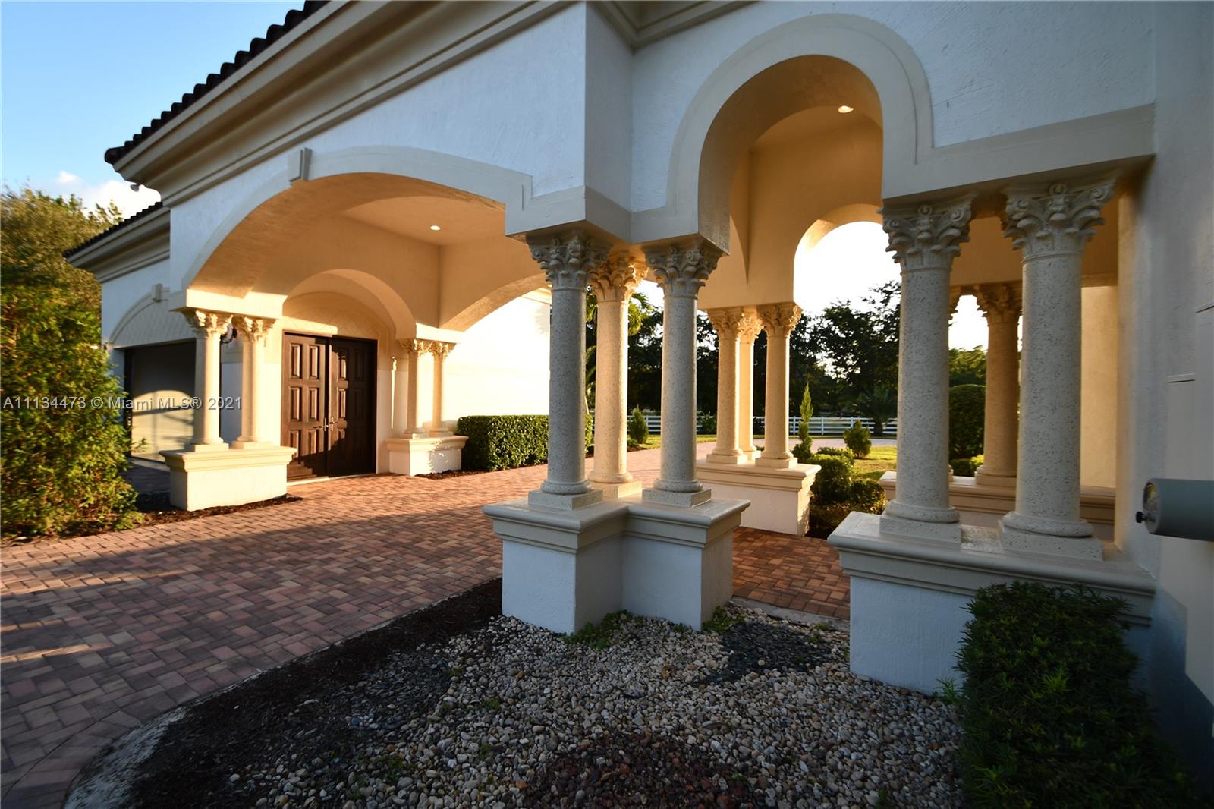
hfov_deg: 100.4
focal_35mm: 15
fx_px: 506
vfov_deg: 77.3
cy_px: 404
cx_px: 607
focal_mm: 10
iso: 200
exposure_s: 1/250
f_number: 7.1
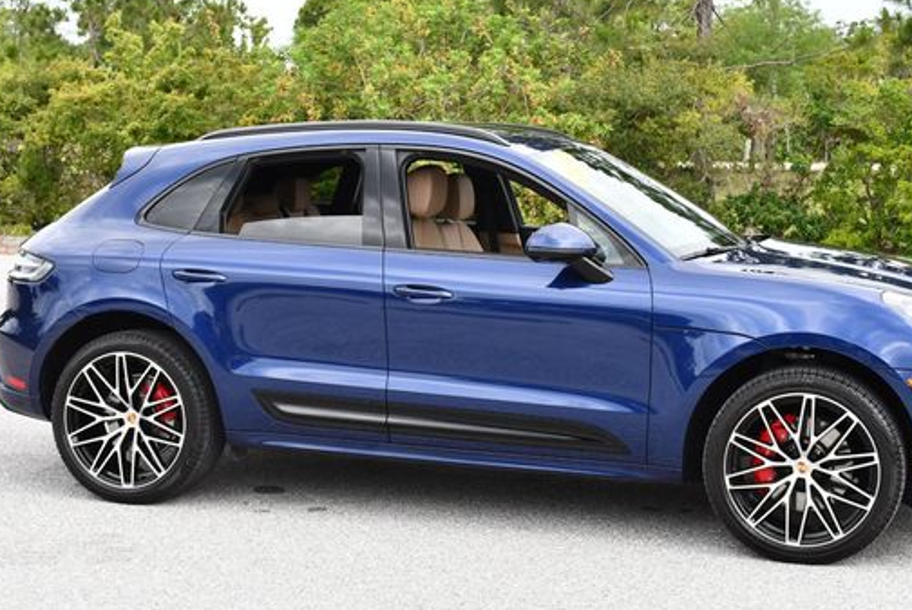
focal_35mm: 61
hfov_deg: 32.8
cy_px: 250
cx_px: 523
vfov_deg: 22.3
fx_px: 1547
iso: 250
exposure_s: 1/250
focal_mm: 24
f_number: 5.6
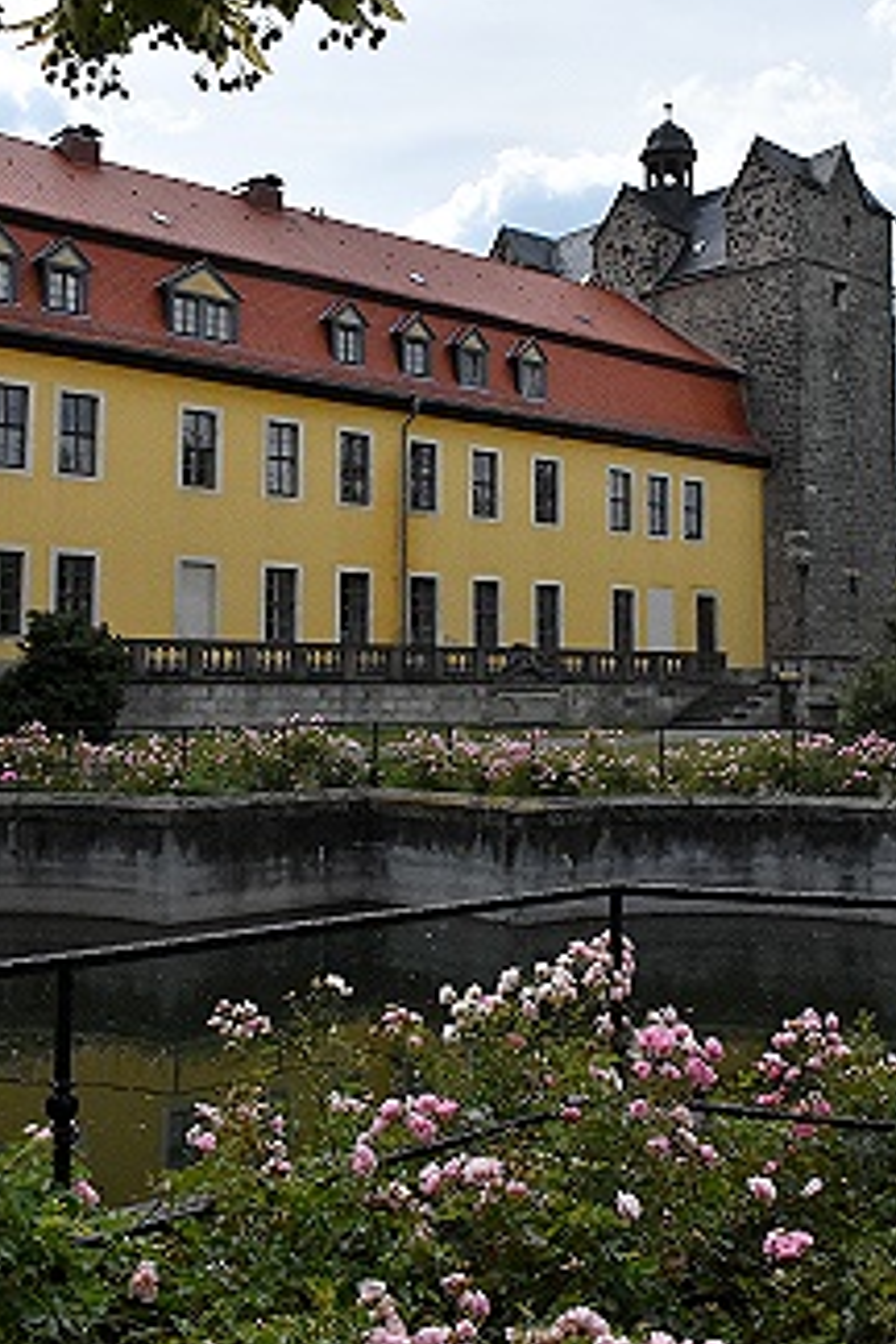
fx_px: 1531
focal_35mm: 41
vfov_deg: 47.0
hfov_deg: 32.6
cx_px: 529
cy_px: 512
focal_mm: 20
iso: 2000
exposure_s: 1/8000
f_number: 11
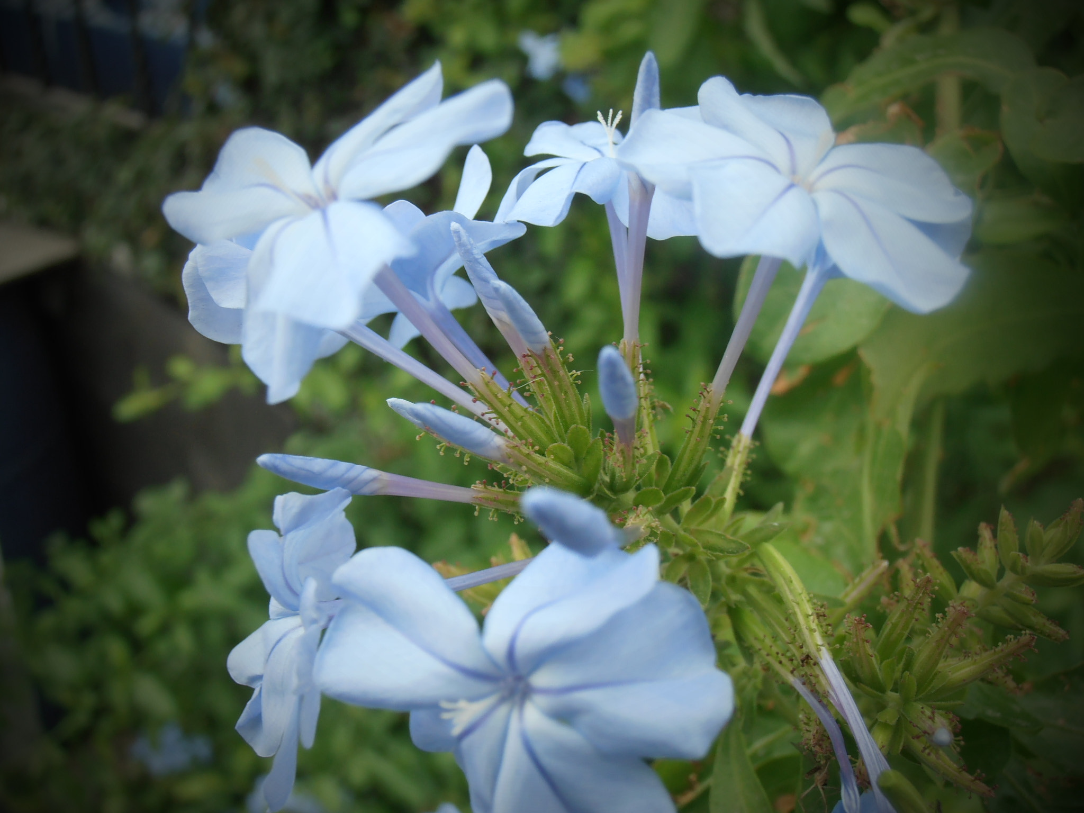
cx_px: 542
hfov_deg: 50.1
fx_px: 1159
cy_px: 406
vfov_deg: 38.7
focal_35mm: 37
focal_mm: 6.61
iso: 80
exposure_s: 1/160
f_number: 3.9
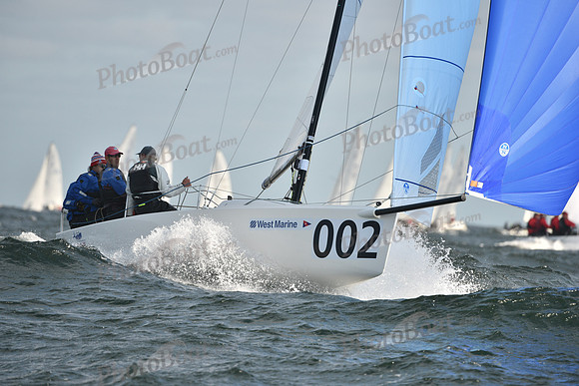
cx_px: 290
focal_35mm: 400
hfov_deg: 5.2
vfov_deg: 3.4
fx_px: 6435
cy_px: 193
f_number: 5.6
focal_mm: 400
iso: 320
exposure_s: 1/1600
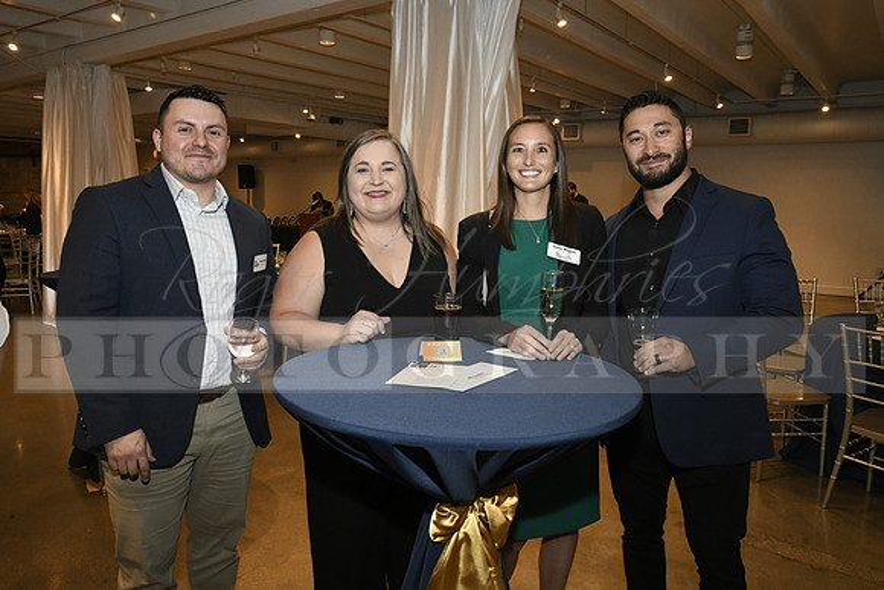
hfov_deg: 63.6
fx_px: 712
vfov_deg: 45.0
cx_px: 442
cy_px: 295
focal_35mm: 29
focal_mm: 29
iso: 6400
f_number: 11
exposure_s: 1/60
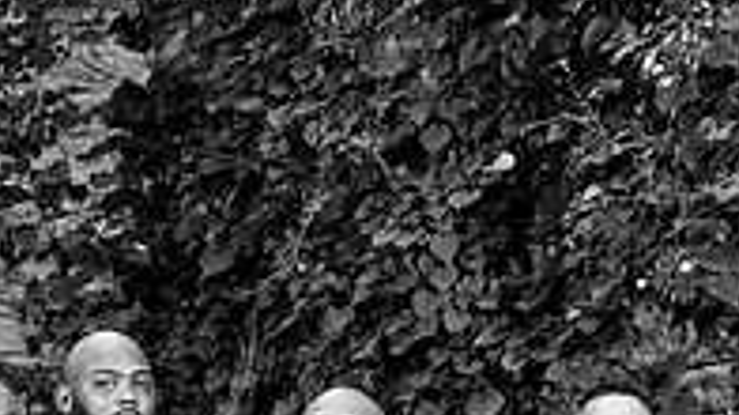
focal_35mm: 110
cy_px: 694
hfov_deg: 19.3
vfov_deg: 10.5
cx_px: 151
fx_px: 2154
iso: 400
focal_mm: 35
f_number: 4
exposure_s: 1/200
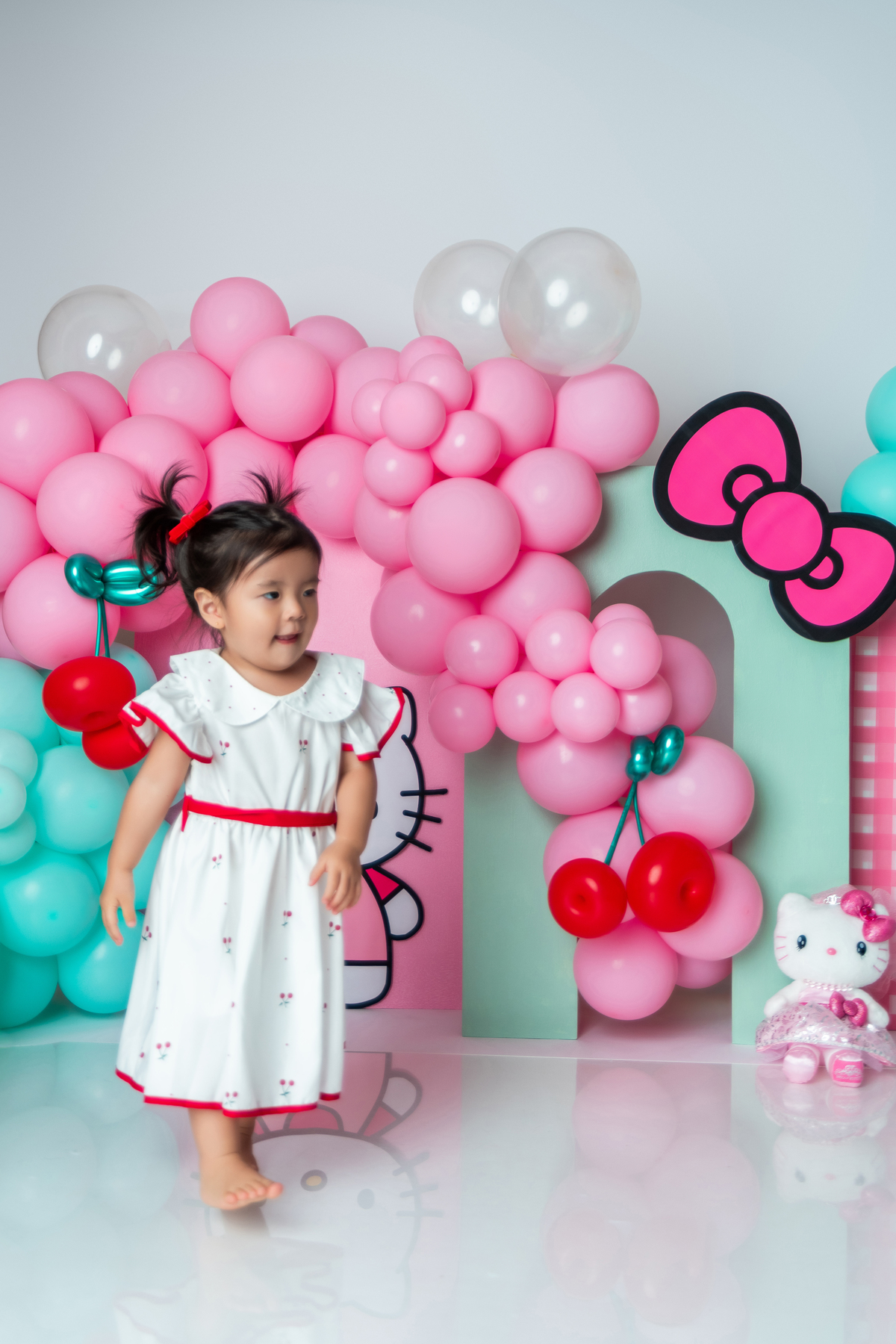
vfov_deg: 54.4
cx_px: 448
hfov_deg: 37.9
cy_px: 672
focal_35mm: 35
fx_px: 1307
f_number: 4
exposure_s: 1/160
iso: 250
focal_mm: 35
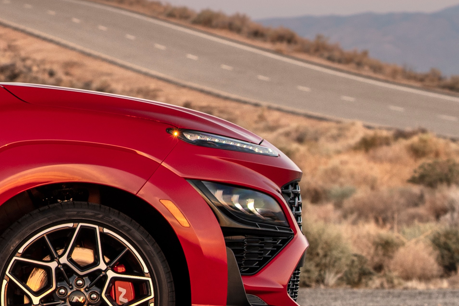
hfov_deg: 5.9
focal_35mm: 345
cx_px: -306
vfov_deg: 4.0
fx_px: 4398
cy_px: -73
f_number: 5
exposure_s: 1/20
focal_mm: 80
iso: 64
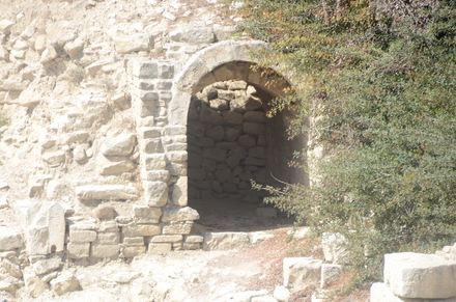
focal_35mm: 300
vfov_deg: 4.6
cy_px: 151
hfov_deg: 6.9
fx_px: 3790
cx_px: 228
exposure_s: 1/320
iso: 200
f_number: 7.1
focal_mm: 200
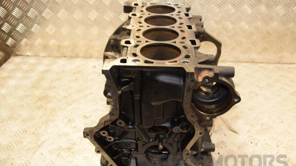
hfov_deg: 51.0
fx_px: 310
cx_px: 148
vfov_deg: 30.0
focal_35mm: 40
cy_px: 96
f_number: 5
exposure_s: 1/100
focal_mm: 25
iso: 800
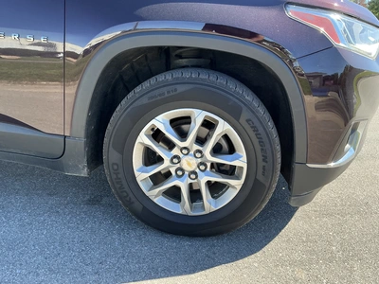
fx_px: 307
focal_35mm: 28
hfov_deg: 63.4
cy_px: 142
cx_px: 190
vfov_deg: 49.7
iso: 25
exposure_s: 1/273
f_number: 1.8
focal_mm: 3
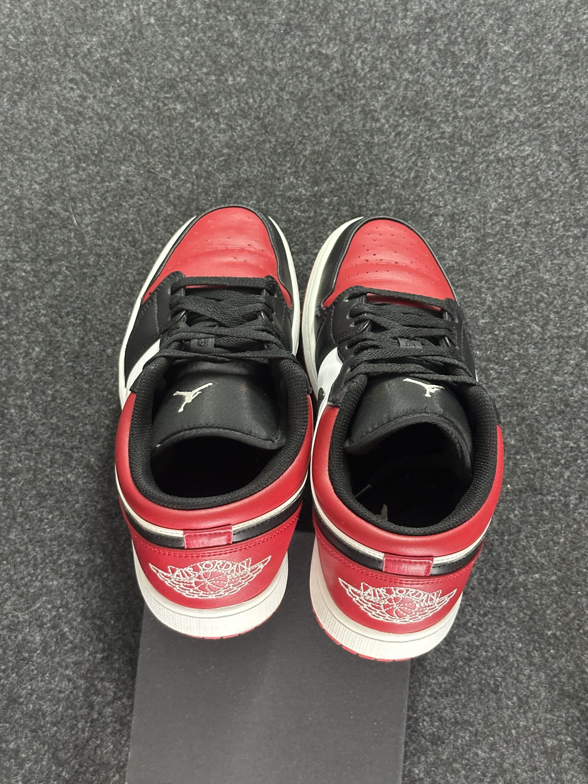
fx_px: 1087
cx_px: 294
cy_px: 392
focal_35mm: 48
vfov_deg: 39.7
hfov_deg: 30.3
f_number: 1.78
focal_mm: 6.86
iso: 500
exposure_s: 1/33
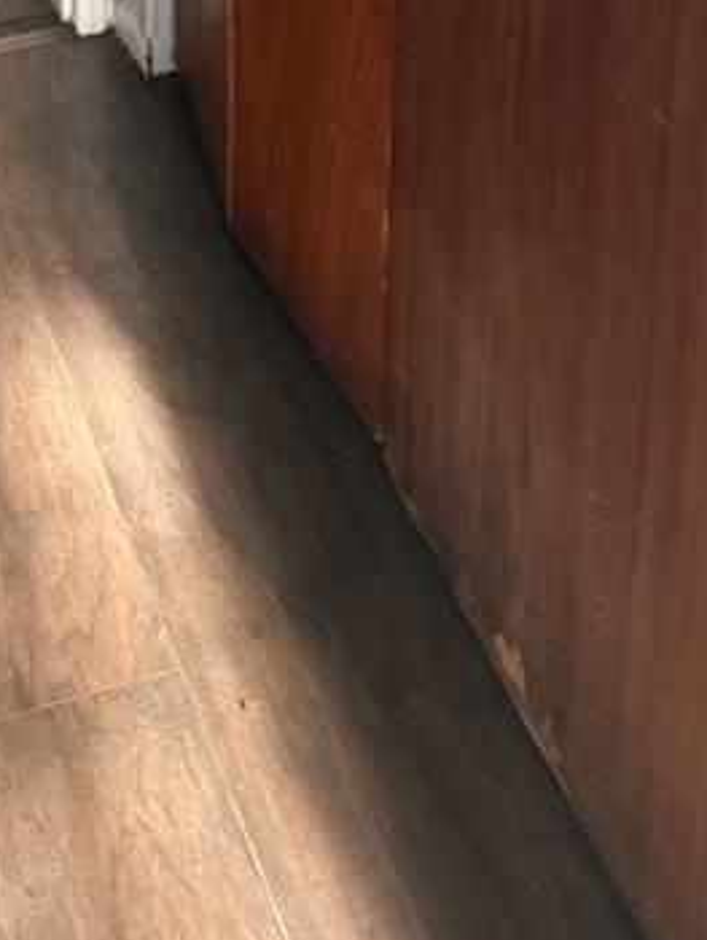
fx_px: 2013
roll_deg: +1.2
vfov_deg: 22.4
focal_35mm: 74
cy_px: -403
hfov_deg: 19.9
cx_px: 301
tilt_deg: -19.1
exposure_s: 1/60
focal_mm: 6.76
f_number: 1.78
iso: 640
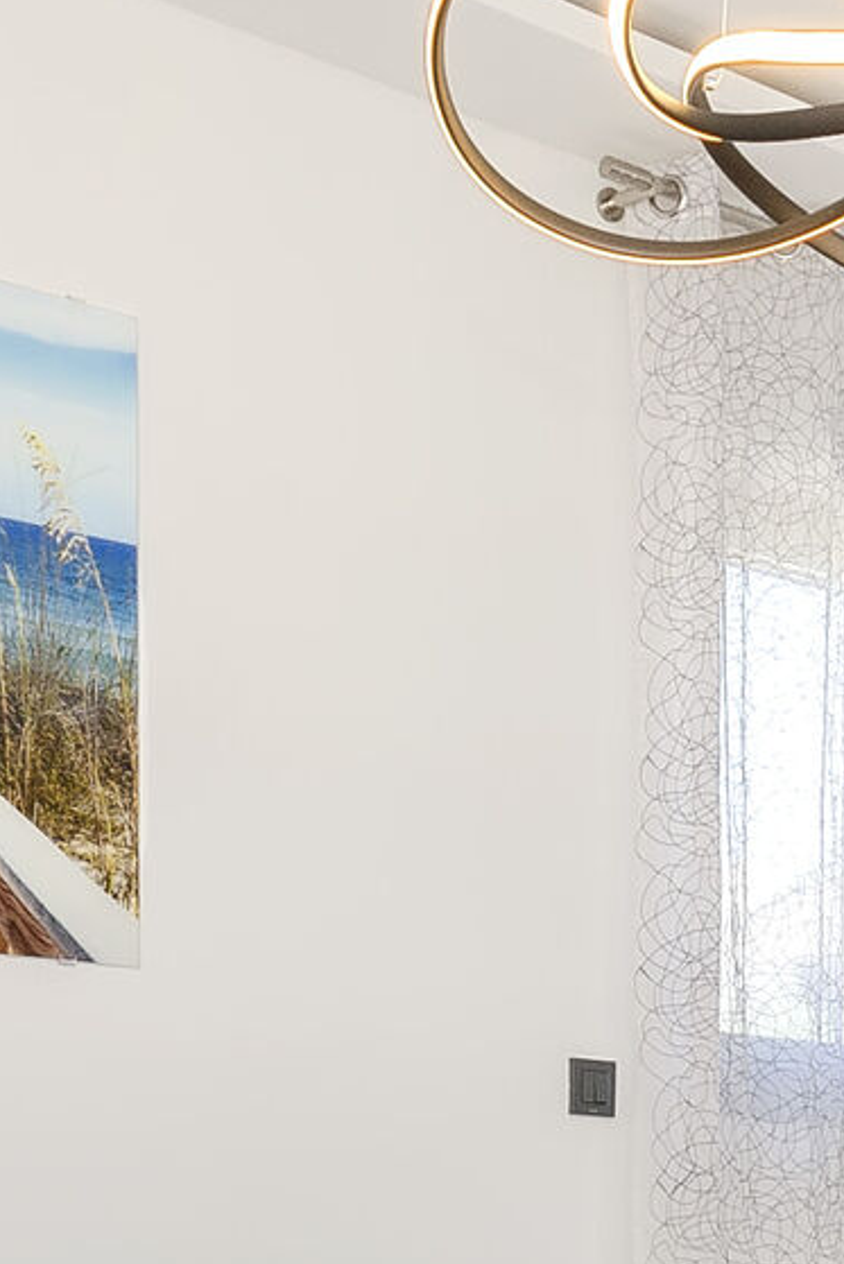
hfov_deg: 18.1
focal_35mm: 75
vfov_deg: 25.0
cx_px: 629
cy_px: 1401
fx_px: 2636
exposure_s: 1/20
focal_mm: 10
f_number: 7.1
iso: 100
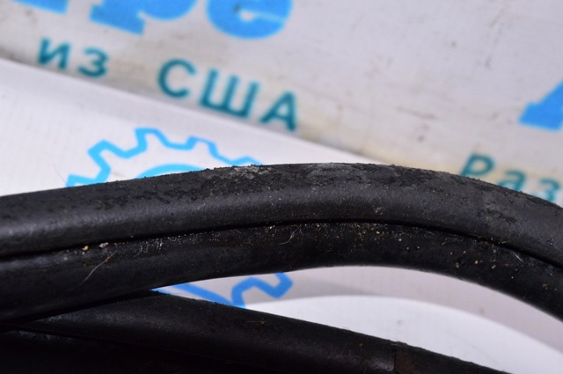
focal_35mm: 82
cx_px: 282
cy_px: 187
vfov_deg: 16.5
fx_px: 1289
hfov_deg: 24.6
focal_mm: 55
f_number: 8
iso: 1600
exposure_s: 1/160
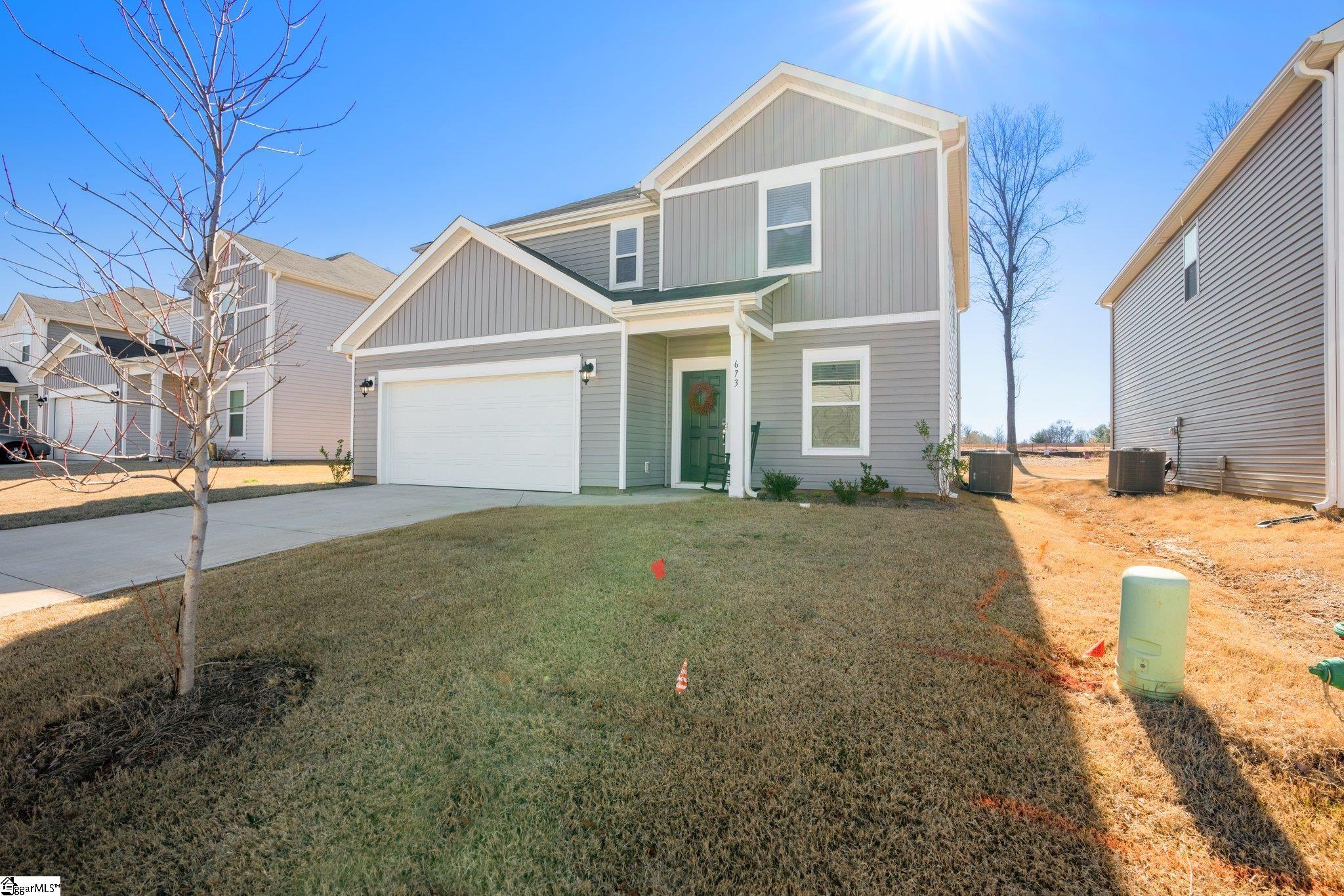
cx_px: 672
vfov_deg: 73.7
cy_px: 448
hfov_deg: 96.7
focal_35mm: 16
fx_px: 597
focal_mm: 16
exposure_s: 1/250
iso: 200
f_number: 9
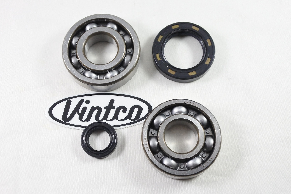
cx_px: 146
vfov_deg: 34.2
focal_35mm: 39
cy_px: 97
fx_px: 315
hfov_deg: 49.5
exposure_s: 1/125
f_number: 4.2
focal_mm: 14.7
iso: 800
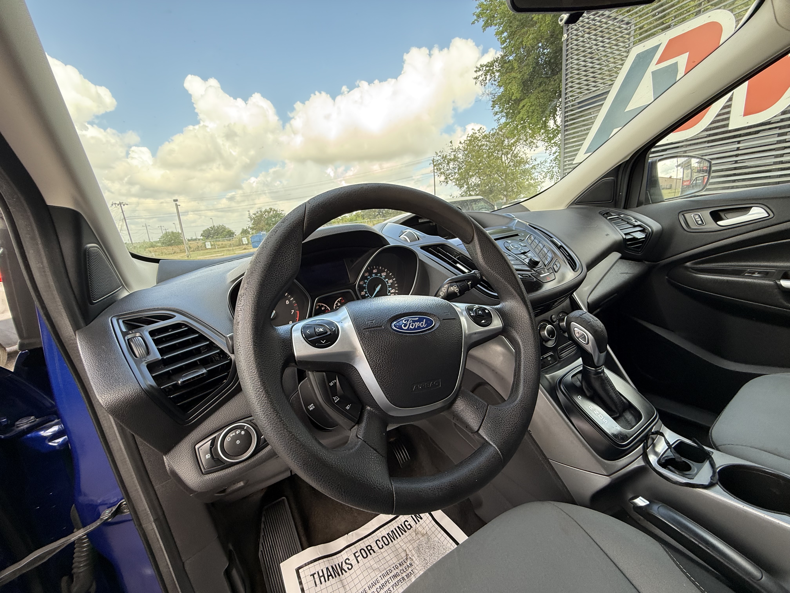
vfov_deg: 85.7
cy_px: 296
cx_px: 395
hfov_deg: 102.1
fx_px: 320
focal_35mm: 14
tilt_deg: -11.7
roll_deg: +5.4
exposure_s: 1/117
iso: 64
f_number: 2.2
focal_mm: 2.22
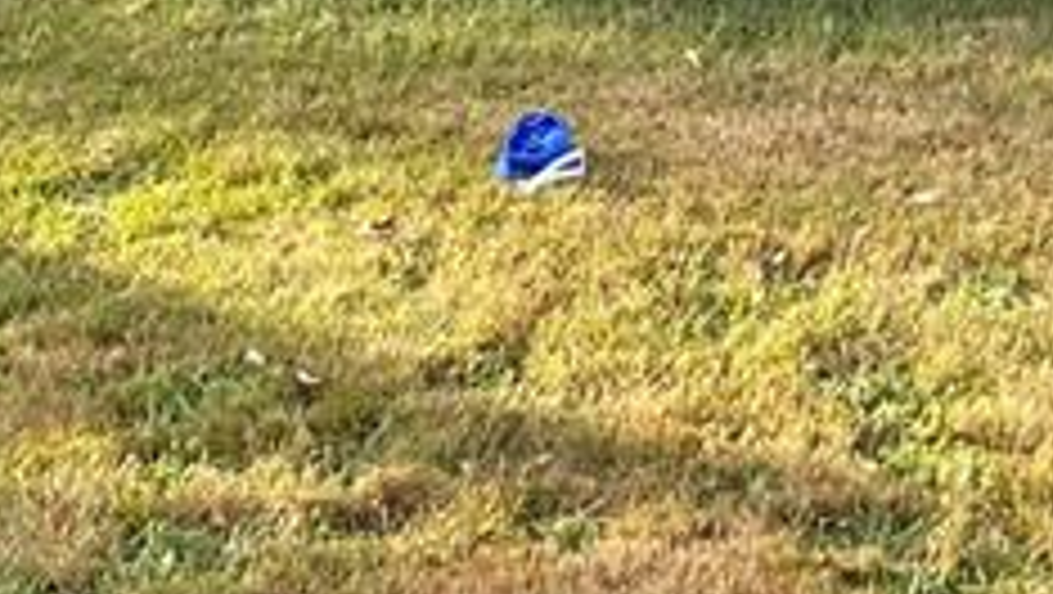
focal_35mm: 124
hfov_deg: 17.0
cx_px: 958
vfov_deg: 8.8
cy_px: -904
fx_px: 3465
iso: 32
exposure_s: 1/296
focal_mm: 4.25
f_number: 1.8
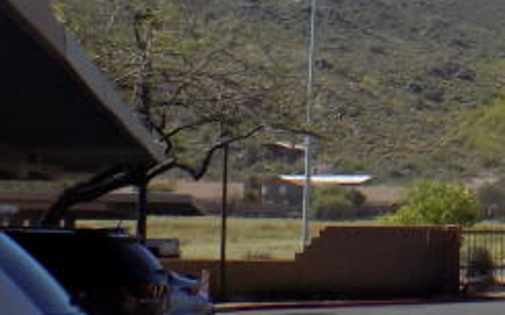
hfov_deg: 11.1
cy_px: 56
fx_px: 2504
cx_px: 723
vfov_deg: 7.2
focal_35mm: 182
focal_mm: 7.3
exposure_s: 1/1000
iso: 80
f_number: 3.6
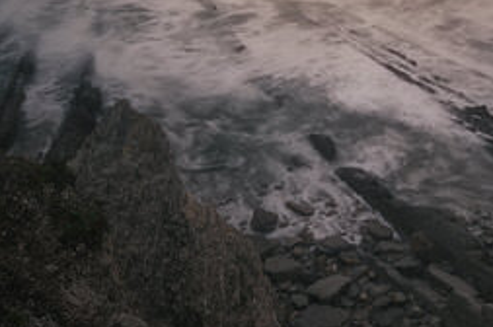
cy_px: 10
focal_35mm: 38
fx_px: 520
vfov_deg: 32.5
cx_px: 302
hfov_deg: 50.3
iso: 50
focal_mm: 16
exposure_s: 1.6
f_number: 9
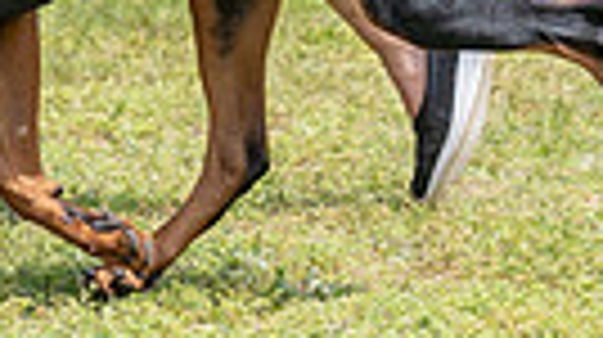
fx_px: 11403
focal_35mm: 714
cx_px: 181
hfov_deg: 3.0
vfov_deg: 1.7
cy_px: -529
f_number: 4.5
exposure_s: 1/800
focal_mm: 122
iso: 100
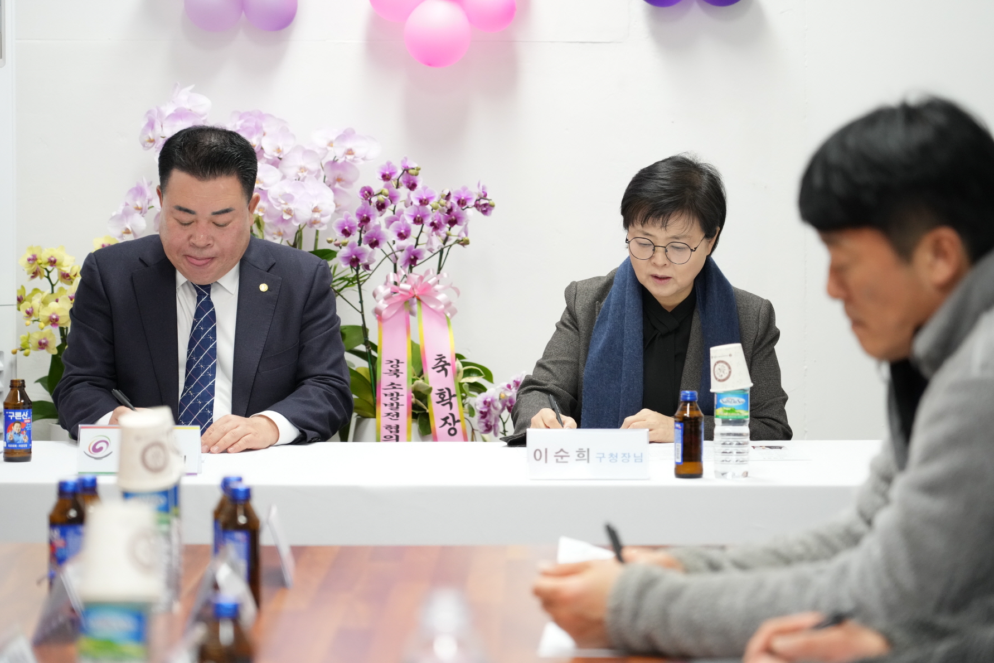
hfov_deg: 19.3
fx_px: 2927
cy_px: 330
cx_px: 500
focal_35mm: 106
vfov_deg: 12.9
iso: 3200
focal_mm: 105
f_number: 4
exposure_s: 1/160
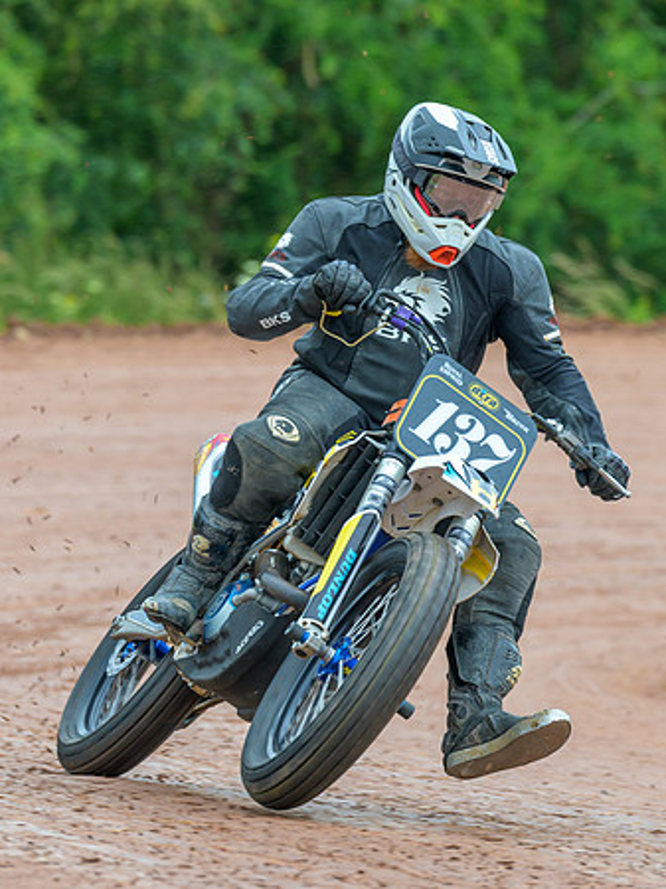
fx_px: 11462
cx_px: 370
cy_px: 439
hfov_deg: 3.3
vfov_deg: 4.4
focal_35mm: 446
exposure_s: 1/400
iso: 160
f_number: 4
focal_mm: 200
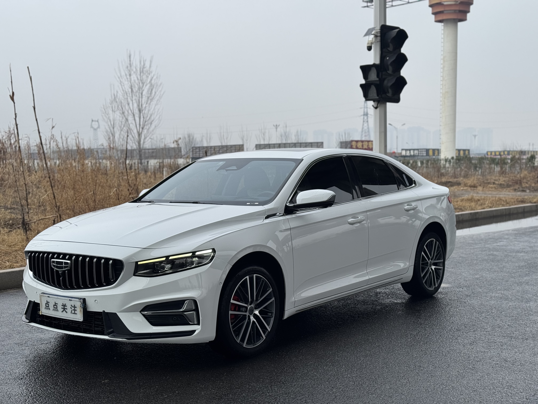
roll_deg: +0.6
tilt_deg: -3.6
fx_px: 746
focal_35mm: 48
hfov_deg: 39.7
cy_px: 202
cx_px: 269
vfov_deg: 30.3
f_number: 1.78
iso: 64
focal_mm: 6.76
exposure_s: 1/1458
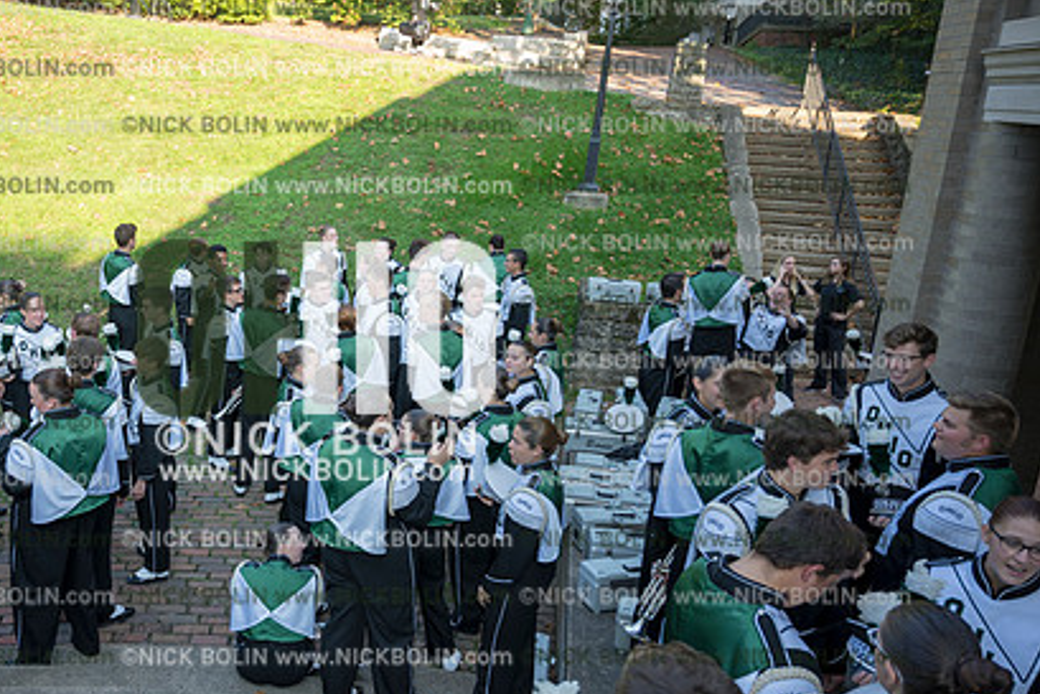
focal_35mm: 34
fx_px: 983
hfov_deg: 54.2
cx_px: 315
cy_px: 362
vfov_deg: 38.9
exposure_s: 1/125
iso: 125
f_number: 4
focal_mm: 24
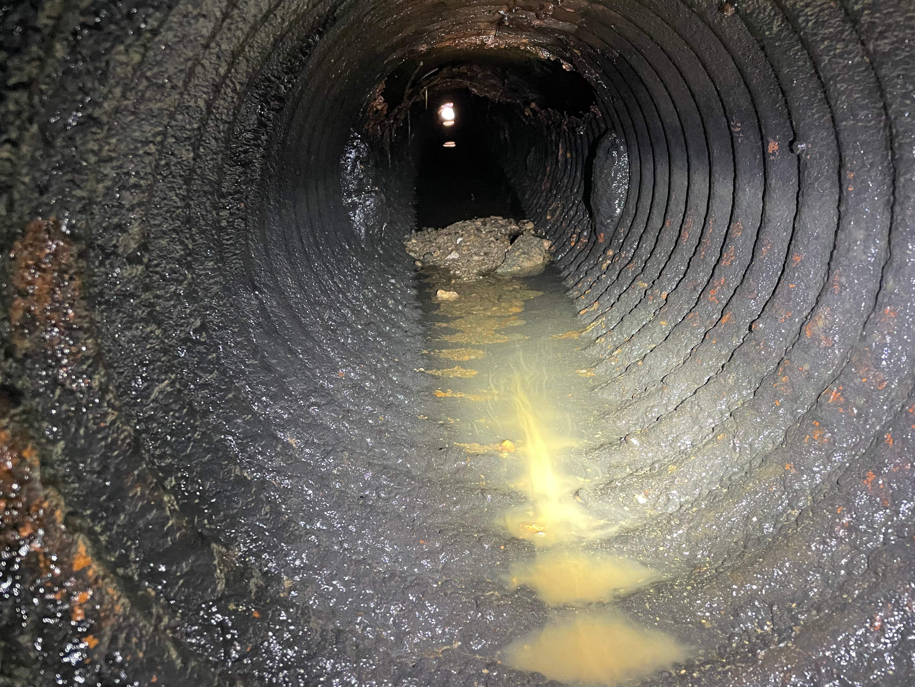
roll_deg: +4.6
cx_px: 458
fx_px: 687
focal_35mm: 26
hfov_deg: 67.3
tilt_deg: -21.2
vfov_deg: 53.1
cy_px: 344
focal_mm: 4.2
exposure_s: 1/60
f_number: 1.6
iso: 320
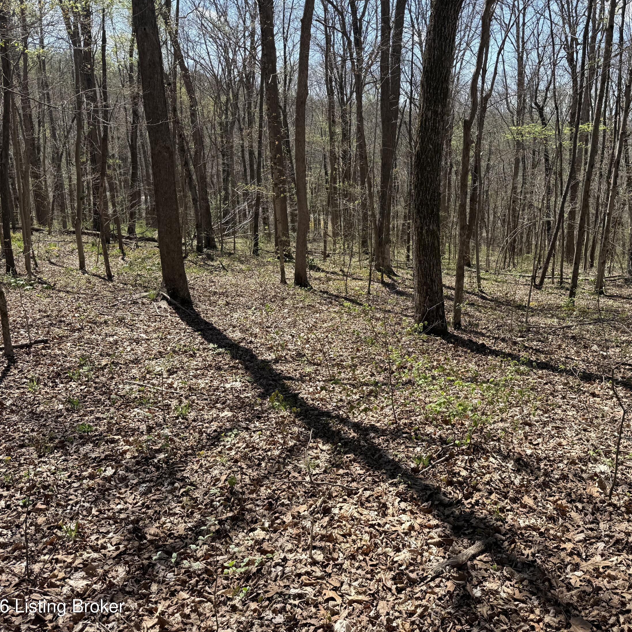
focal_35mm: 29
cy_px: 312
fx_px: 599
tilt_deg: -14.7
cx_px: 386
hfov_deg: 55.1
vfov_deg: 55.6
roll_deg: -0.7
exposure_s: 1/2445
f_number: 1.78
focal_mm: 6.76
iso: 80
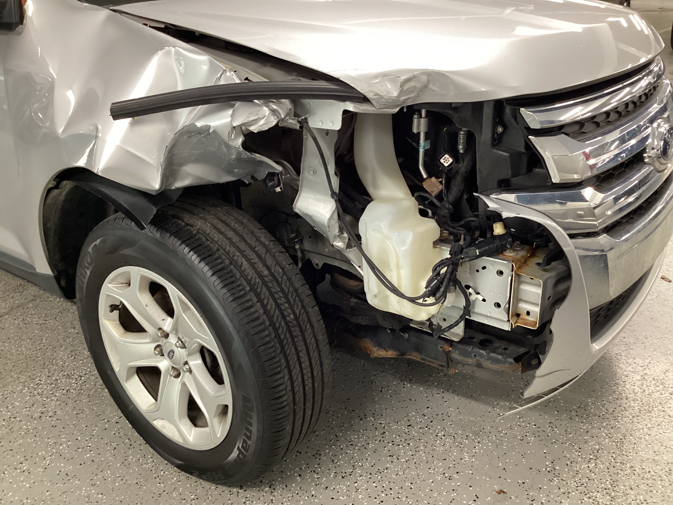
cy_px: 252
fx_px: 603
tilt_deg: -25.4
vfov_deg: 45.4
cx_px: 336
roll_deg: +2.6
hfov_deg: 58.4
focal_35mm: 31
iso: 320
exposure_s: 1/50
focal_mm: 3.3
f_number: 2.4
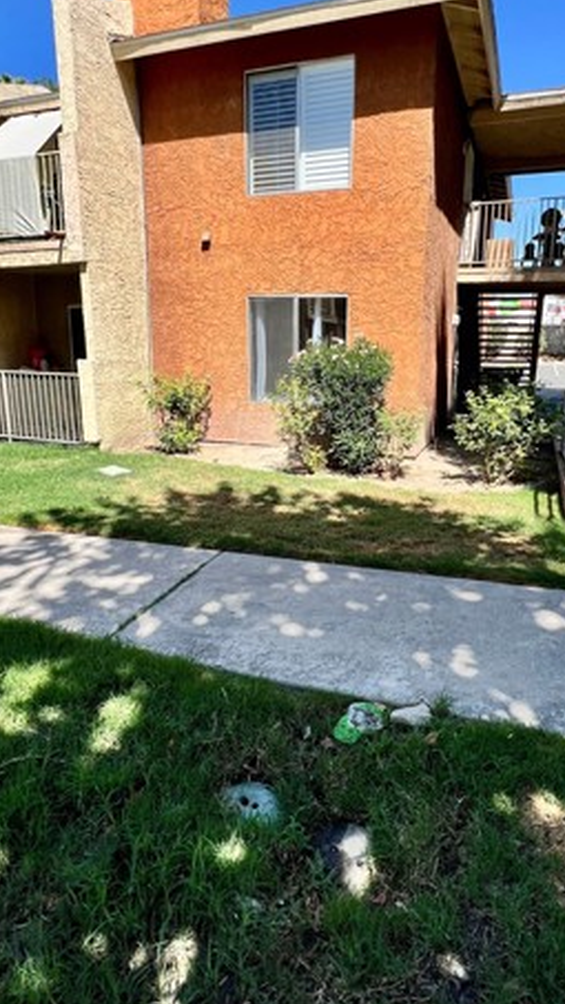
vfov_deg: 86.4
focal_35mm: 20
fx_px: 532
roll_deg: +0.1
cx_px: 312
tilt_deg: -11.7
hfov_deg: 55.8
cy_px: 461
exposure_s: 1/881
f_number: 1.8
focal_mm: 1.57
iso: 32
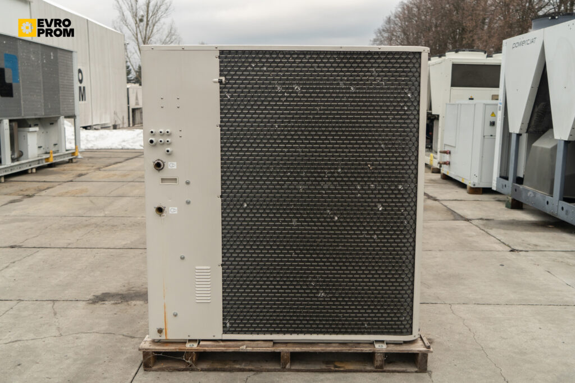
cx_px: 288
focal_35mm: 33
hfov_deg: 57.2
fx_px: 527
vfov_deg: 40.0
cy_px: 192
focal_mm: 33
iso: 1000
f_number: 4
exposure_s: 1/200
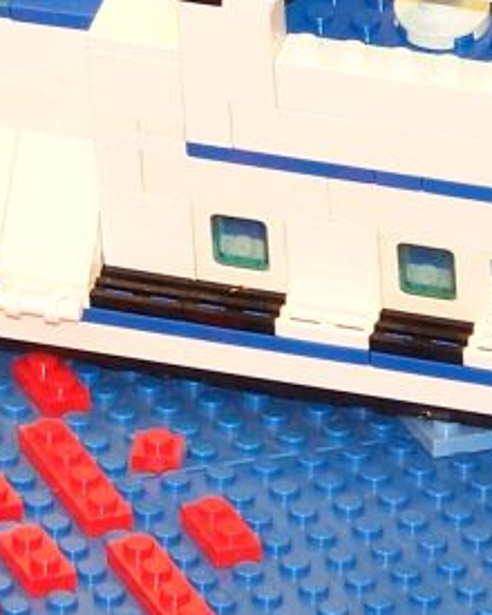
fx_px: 8482
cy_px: 139
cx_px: 114
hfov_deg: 3.3
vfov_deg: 4.2
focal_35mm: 466
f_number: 3.2
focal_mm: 21.2
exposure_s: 1/3
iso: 80
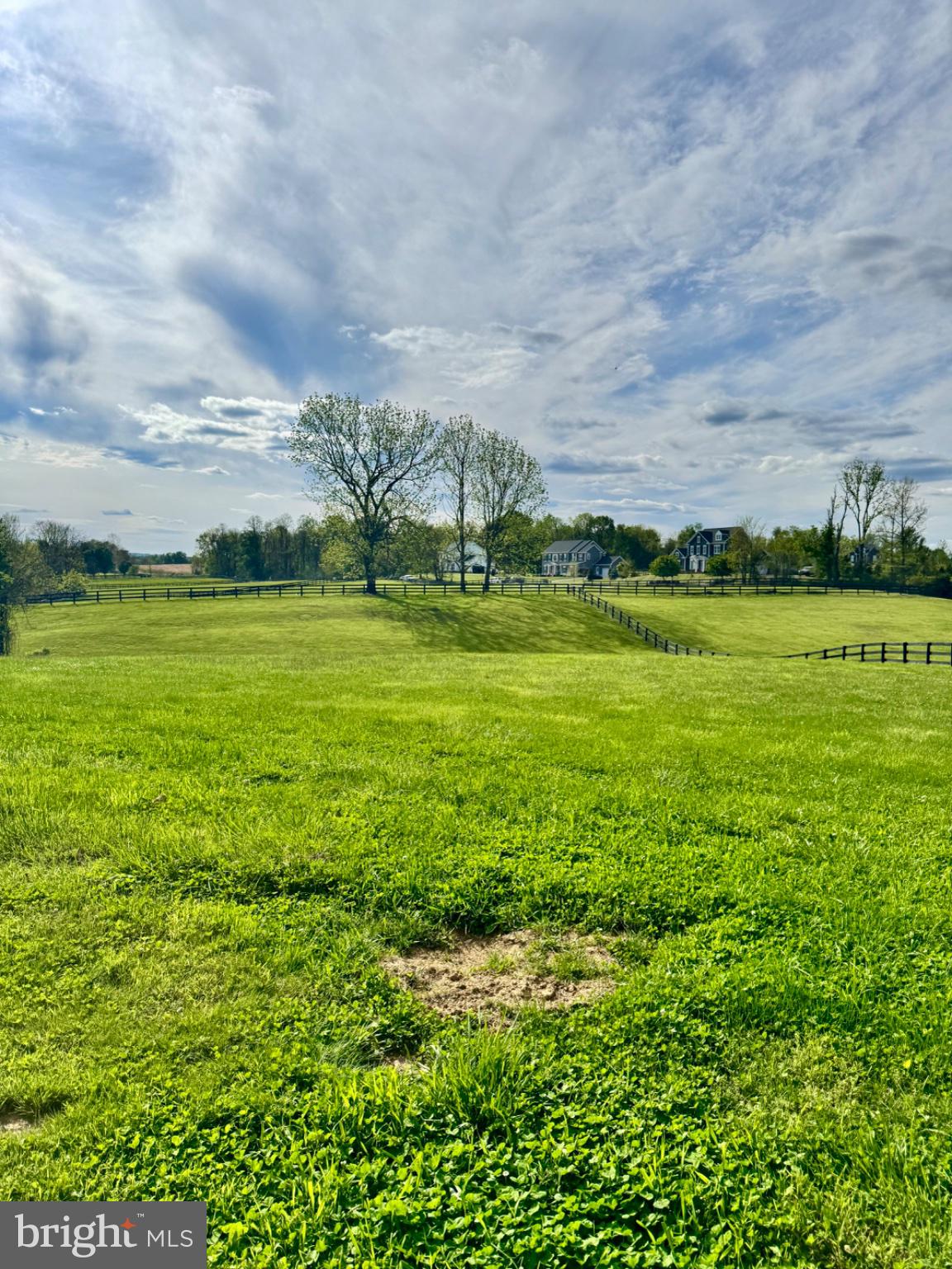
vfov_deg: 71.6
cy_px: 634
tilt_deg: -3.7
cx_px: 476
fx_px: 880
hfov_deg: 56.8
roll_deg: -0.8
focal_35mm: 24
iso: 64
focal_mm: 6.76
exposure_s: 1/12346
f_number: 1.78
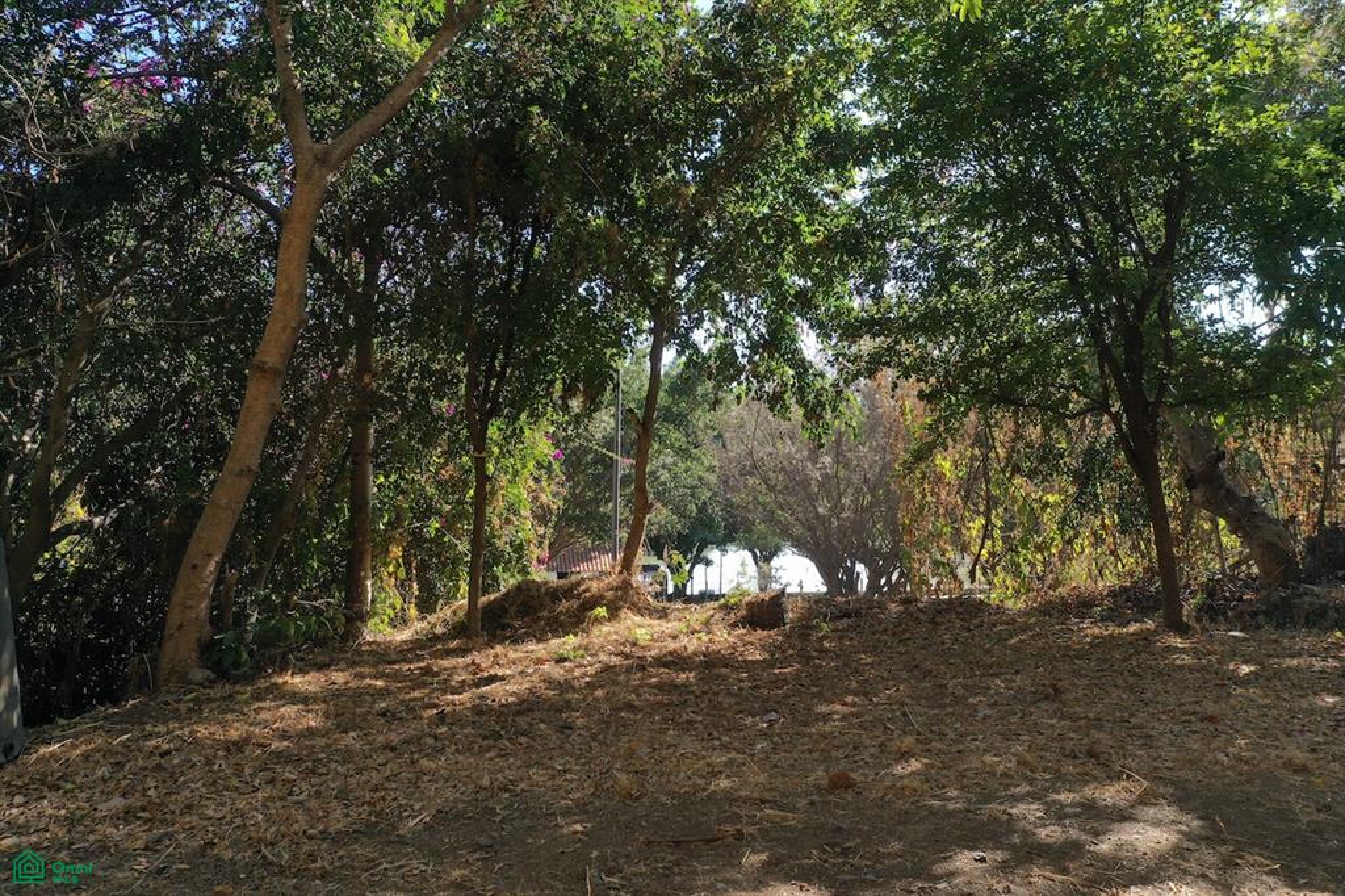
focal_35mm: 28
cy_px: 448
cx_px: 672
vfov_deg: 46.4
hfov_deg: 65.5
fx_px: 1046
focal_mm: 10.26
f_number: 4.5
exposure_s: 1/200
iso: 100
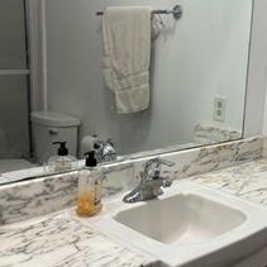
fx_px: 428
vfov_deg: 34.7
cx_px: 201
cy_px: 141
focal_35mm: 49
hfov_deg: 33.9
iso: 100
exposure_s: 1/120
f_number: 1.6
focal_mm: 5.96
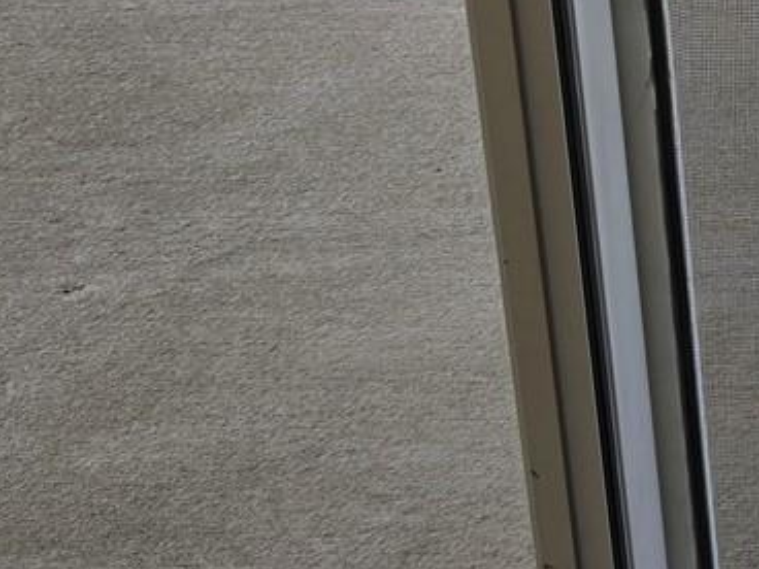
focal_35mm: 100
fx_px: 2193
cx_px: 1444
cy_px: -534
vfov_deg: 13.0
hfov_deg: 16.0
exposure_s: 1/120
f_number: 1.7
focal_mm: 6.3
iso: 16
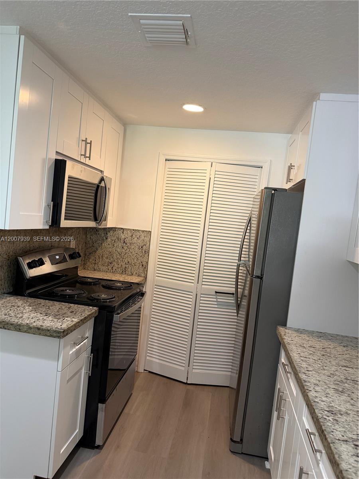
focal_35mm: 24
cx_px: 180
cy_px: 240
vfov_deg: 71.6
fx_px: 332
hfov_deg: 56.8
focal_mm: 6.76
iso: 250
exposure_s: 1/60
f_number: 1.78
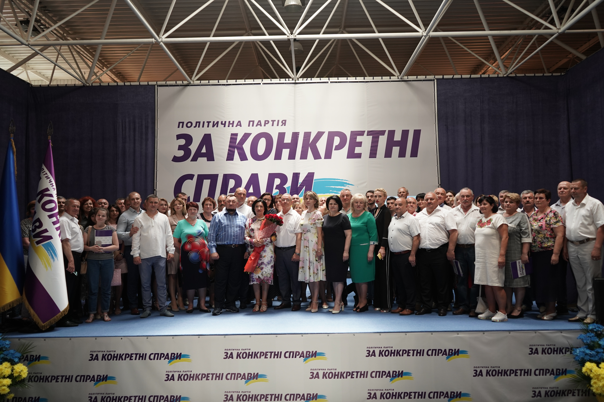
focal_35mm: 28
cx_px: 302
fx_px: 470
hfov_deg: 65.5
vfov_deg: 46.4
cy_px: 201
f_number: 3.5
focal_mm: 28
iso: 1000
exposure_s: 1/320
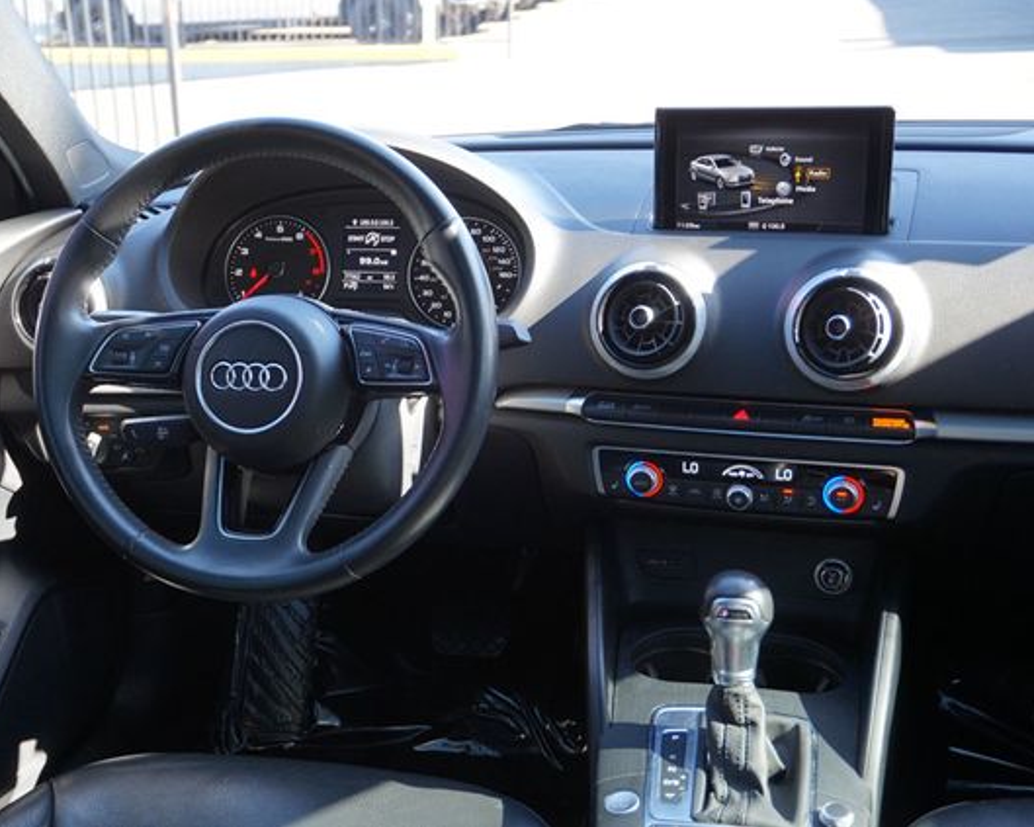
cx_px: 416
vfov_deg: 35.2
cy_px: 413
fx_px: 1302
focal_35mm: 43
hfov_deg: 43.1
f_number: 4.5
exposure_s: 1/60
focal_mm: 25
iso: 250
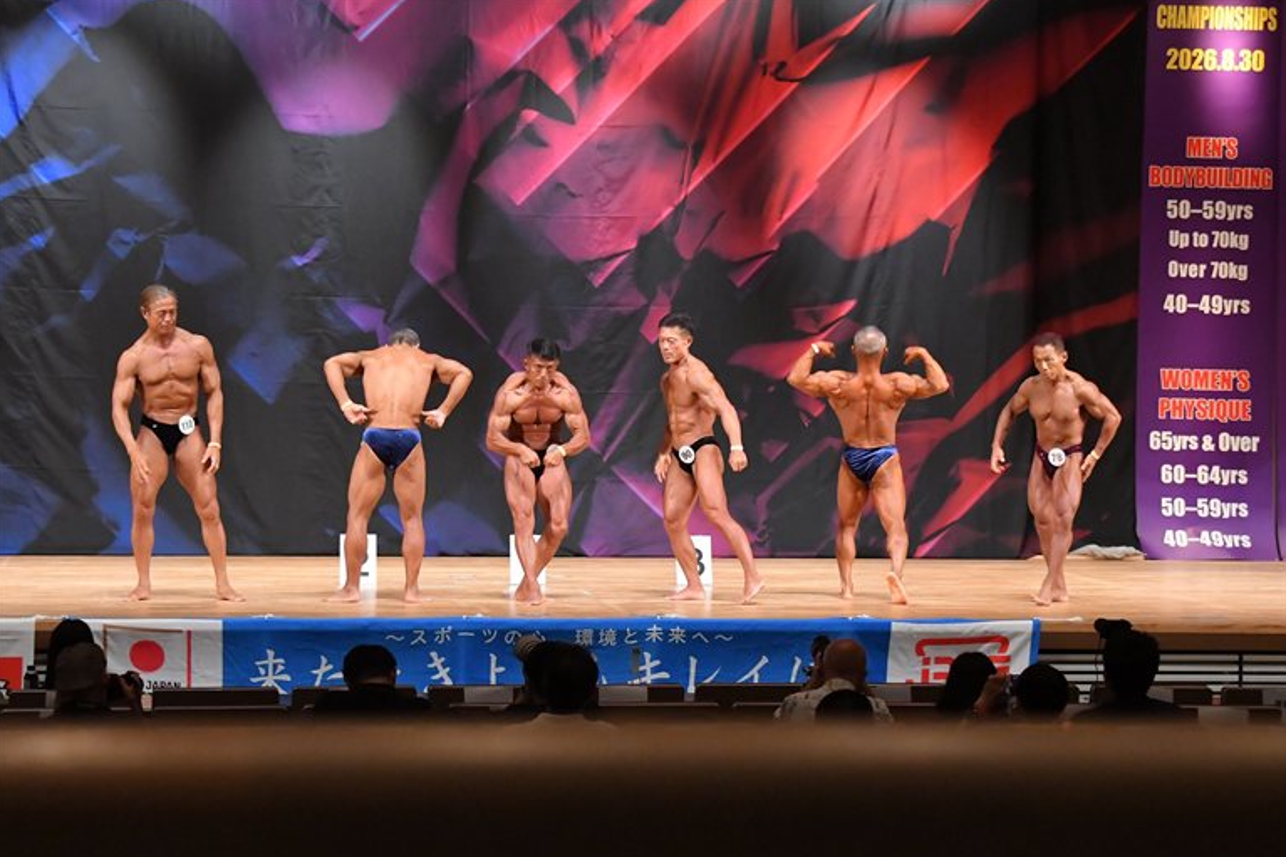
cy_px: 428
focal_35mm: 103
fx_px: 3678
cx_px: 643
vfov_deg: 13.3
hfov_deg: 19.8
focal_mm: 68
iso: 7200
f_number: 5.6
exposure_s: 1/400
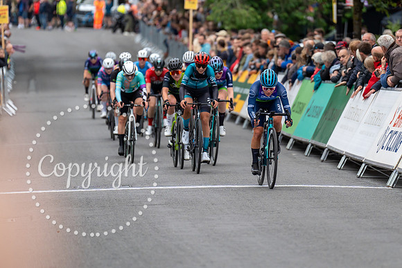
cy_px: 94
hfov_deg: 7.0
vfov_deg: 4.6
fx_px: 3304
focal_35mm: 296
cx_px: 250
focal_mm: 200
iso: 800
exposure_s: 1/800
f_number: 2.8
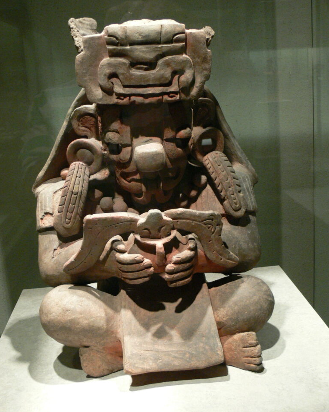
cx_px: 164
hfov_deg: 34.1
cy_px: 207
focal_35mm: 44
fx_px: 536
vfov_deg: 42.0
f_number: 2.8
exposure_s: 1/13
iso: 200
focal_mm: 8.6
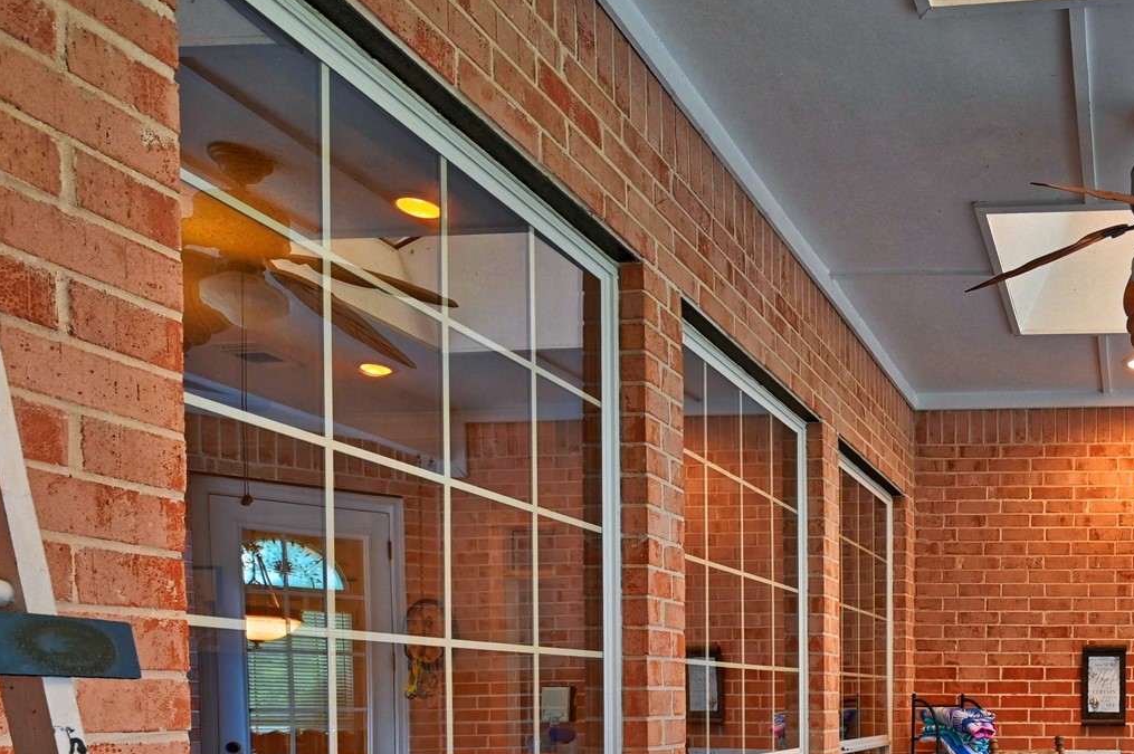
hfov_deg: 52.5
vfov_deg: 39.6
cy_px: 713
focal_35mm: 30
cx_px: 1068
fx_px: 944
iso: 400
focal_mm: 14
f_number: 8
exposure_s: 1/5
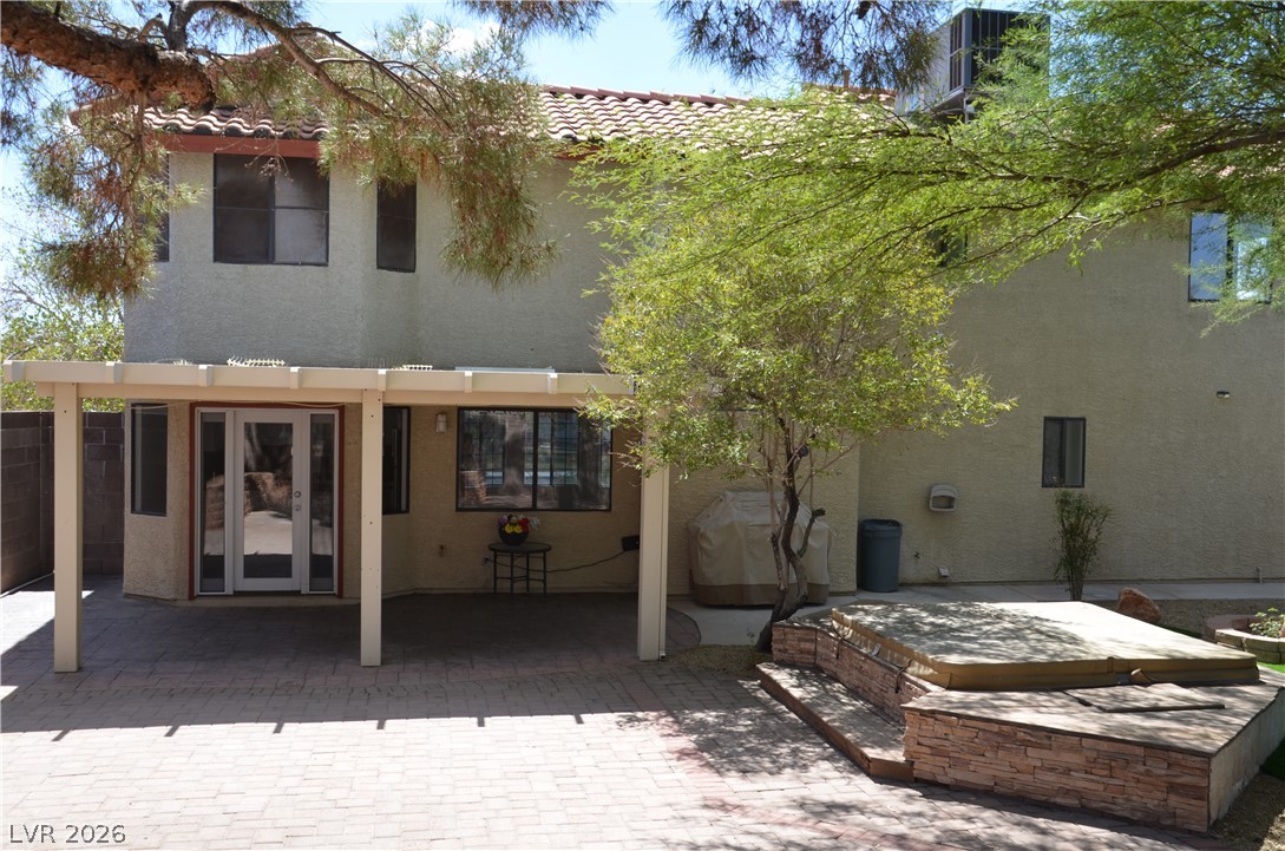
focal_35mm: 34
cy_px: 426
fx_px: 1229
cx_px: 642
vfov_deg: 38.2
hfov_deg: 55.2
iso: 160
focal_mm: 23
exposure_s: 1/250
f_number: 8
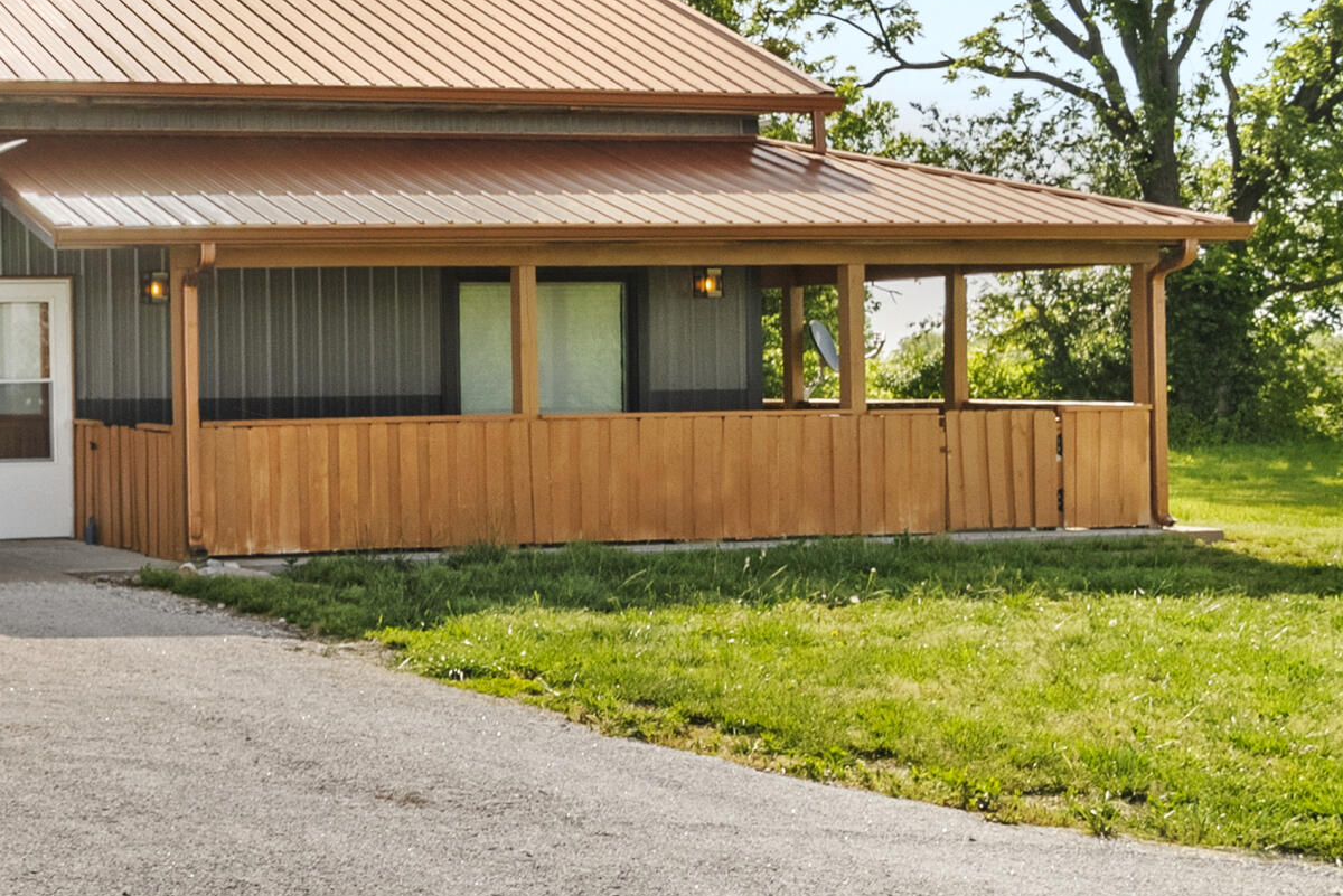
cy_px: 394
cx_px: -255
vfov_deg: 22.6
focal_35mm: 60
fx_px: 2239
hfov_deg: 29.0
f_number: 9
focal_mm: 24
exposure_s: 1/13
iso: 640
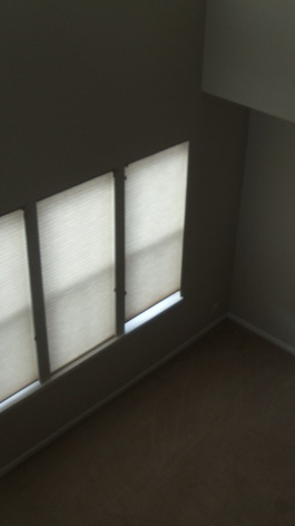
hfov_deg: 18.5
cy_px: 262
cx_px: 135
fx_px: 905
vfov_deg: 32.4
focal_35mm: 65
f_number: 3.5
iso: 100
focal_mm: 6
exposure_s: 1/125
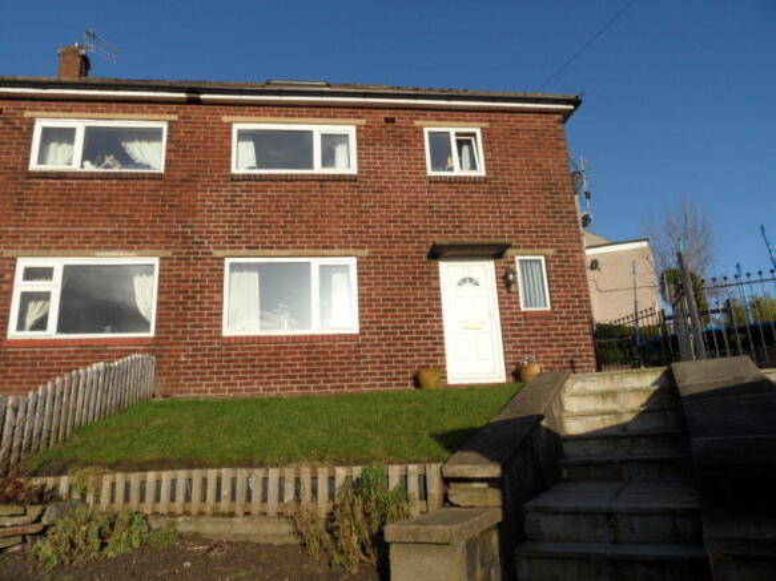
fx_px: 538
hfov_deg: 71.6
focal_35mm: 24
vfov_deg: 56.8
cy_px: 290
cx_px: 388
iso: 80
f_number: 4.6
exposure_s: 1/500
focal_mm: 3.9
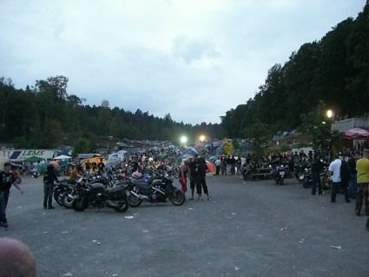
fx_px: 405
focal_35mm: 38
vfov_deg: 37.7
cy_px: 138
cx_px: 184
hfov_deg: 49.0
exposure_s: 1/60
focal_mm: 6.2
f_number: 2.7
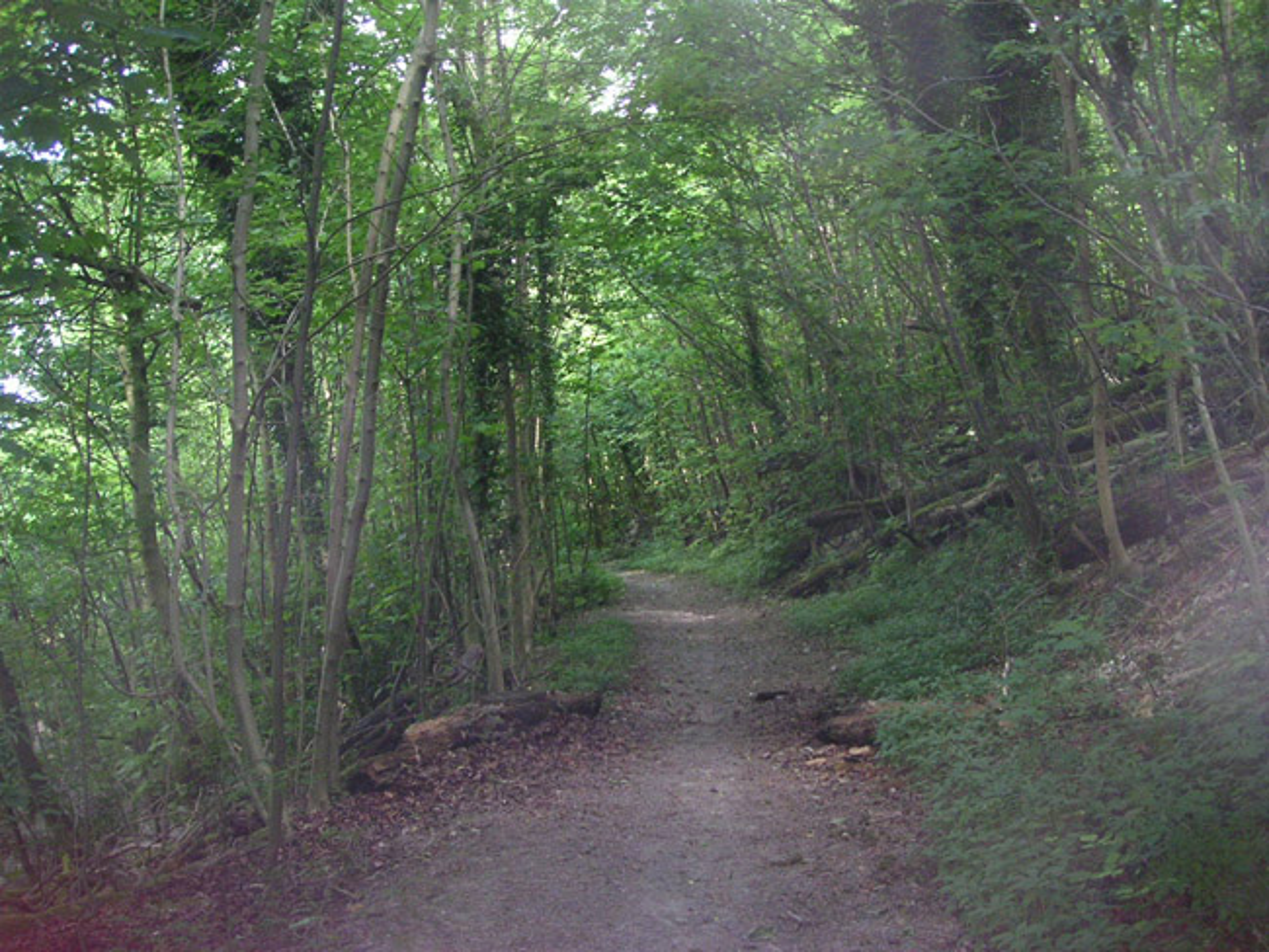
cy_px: 476
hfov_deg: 49.0
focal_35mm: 38
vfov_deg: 37.7
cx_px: 634
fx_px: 1394
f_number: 2.8
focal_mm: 6
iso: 160
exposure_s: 1/45
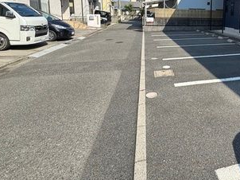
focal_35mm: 26
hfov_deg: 60.9
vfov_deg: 50.1
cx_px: 198
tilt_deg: -9.3
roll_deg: -3.1
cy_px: 38
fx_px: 180
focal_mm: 2.22
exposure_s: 1/1346
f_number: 2.2
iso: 40
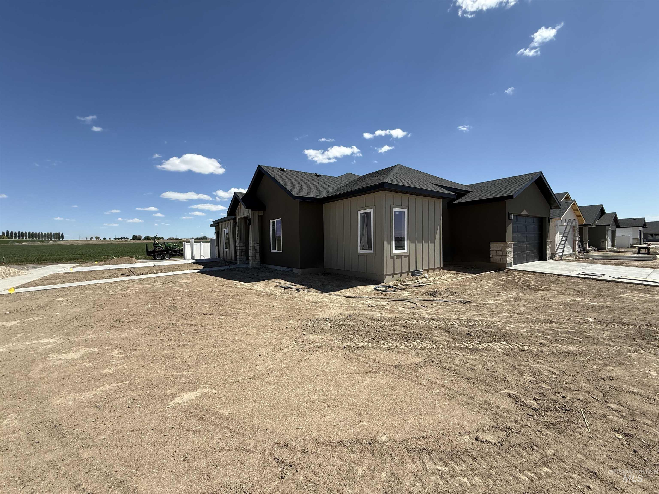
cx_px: 330
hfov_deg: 102.1
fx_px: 267
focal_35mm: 14
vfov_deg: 85.7
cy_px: 247
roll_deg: +1.3
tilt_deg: -0.4
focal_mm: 2.22
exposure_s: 1/2410
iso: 50
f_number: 2.2
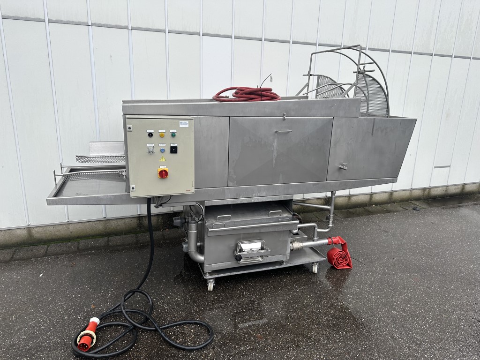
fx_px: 333
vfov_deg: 56.8
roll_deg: -1.2
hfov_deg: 71.6
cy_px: 180
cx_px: 240
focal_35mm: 24
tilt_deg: -15.3
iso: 80
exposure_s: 1/412
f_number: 1.78
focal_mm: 6.86
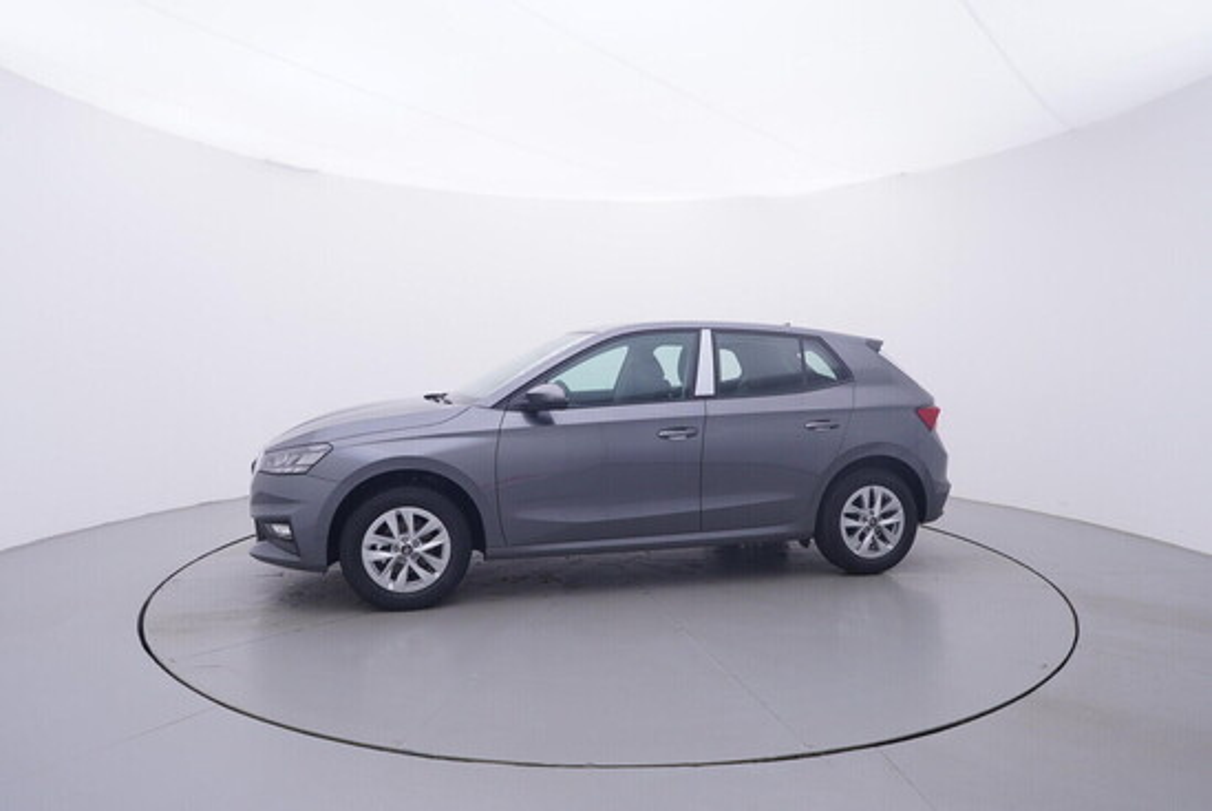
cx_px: 606
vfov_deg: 56.2
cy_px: 406
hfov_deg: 77.3
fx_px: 758
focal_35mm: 22
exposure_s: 1/80
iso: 200
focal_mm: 15
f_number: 5
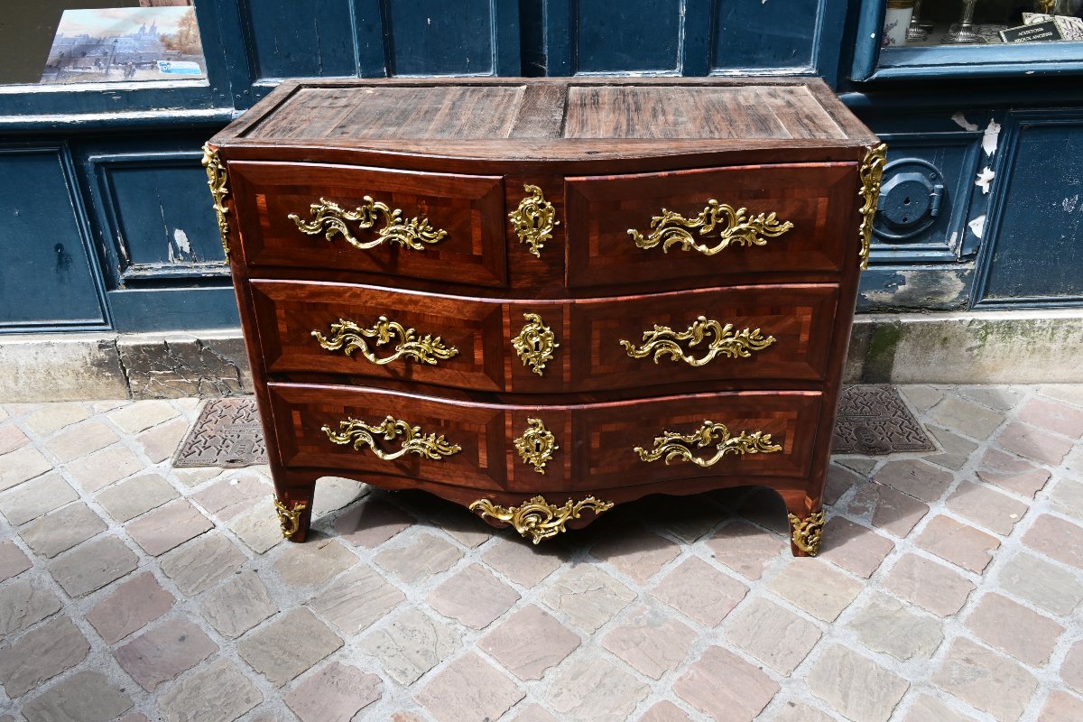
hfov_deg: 61.9
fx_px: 902
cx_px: 542
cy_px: 361
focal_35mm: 30
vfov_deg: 43.6
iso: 320
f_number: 11
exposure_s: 1/125
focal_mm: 20
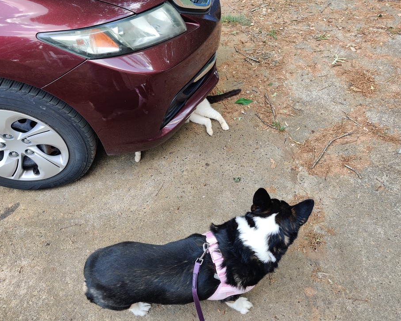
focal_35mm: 29
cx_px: 186
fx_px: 344
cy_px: 163
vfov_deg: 50.0
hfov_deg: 60.4
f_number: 1.65
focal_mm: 4.75
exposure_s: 1/192
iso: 100
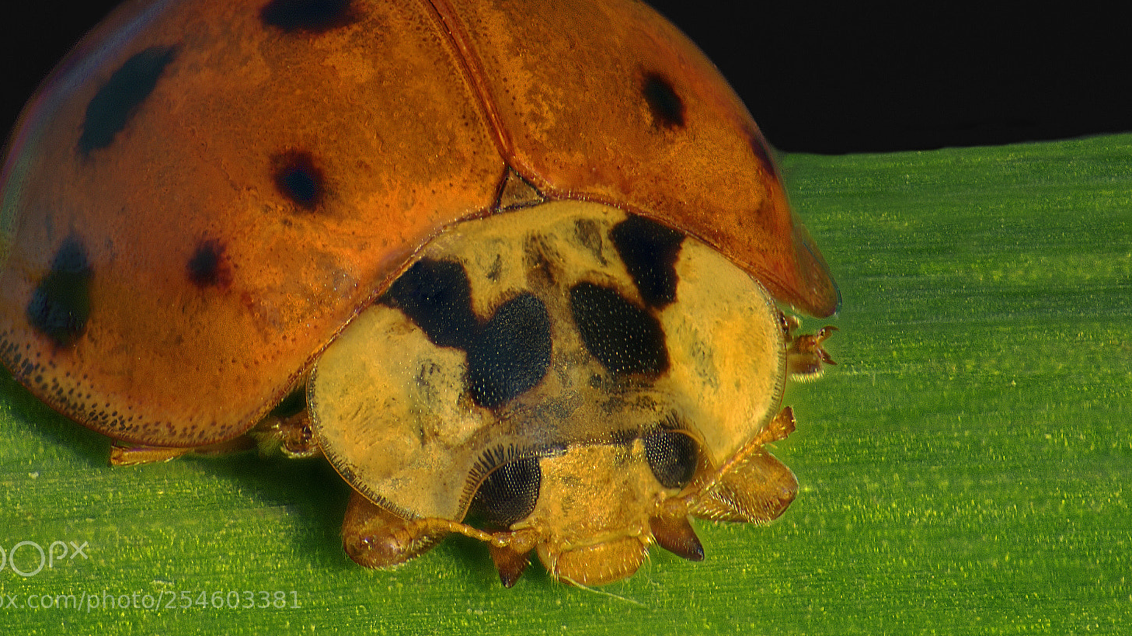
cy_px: 246
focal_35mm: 518
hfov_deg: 4.2
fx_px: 15546
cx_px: 517
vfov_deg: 2.3
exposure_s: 2.5
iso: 200
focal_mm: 300
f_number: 22
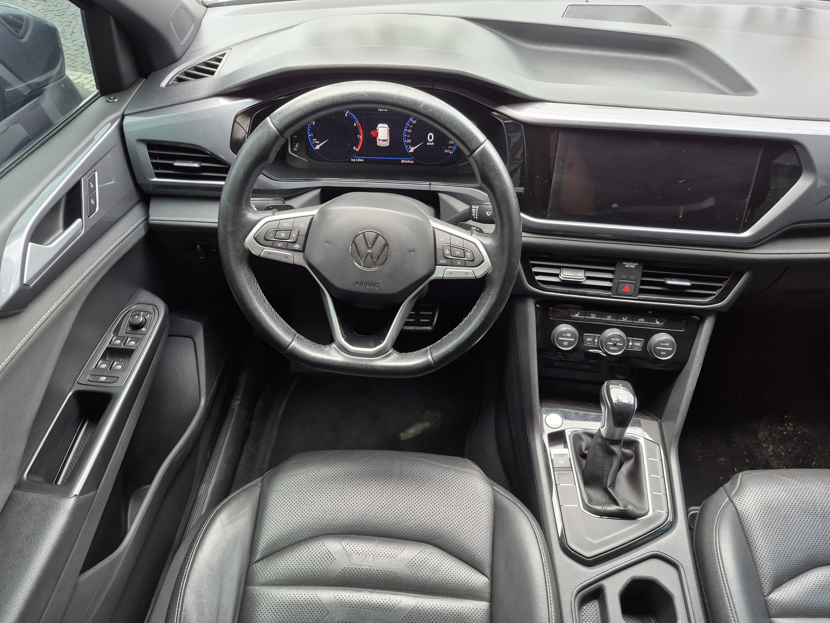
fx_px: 551
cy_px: 312
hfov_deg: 73.9
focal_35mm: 23
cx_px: 415
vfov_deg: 58.9
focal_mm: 5.4
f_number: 1.8
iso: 160
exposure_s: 1/180
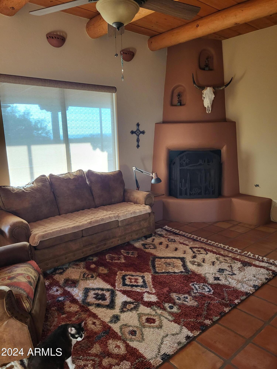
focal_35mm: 26
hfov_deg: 53.1
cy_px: 184
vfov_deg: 67.3
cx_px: 138
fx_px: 277
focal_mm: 5.4
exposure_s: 1/40
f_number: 1.8
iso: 320
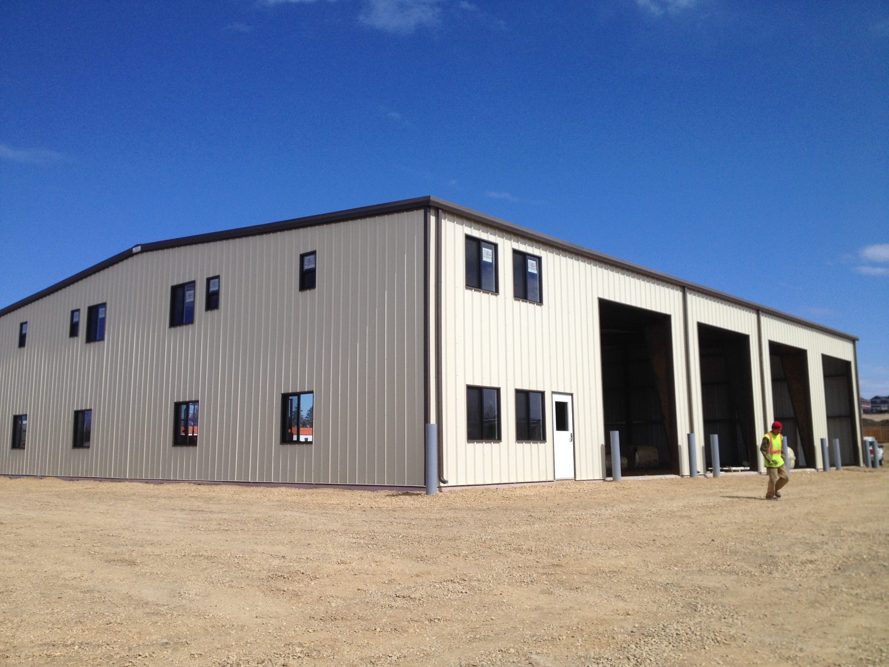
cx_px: 444
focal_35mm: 35
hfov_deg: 52.6
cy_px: 334
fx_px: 899
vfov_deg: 40.7
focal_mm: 4.28
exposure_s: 1/2907
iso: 50
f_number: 2.4
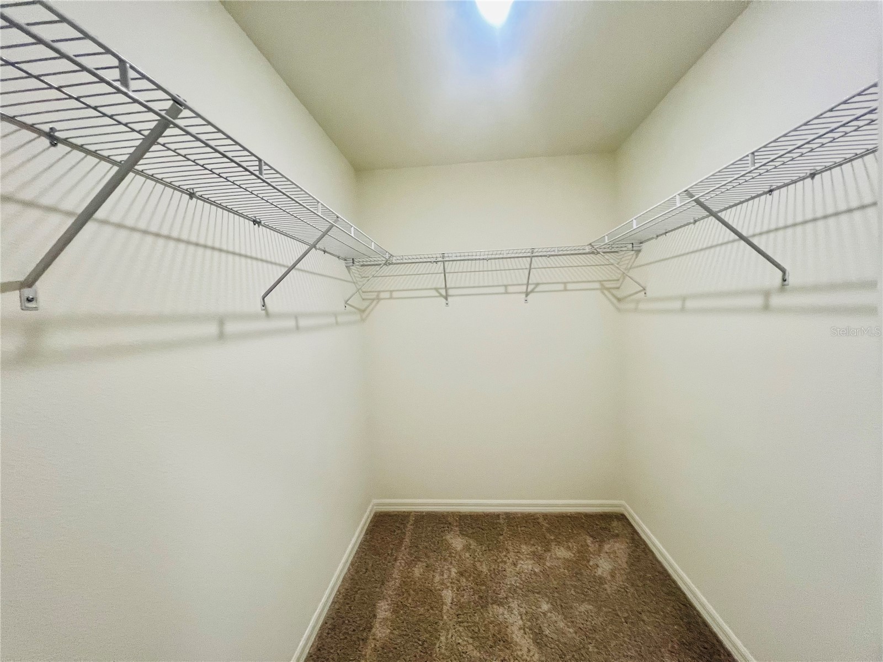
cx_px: 442
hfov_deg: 106.2
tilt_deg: -3.9
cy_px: 331
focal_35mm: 13
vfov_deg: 89.9
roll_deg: +2.7
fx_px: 332
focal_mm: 1.57
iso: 250
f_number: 1.8
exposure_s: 1/120
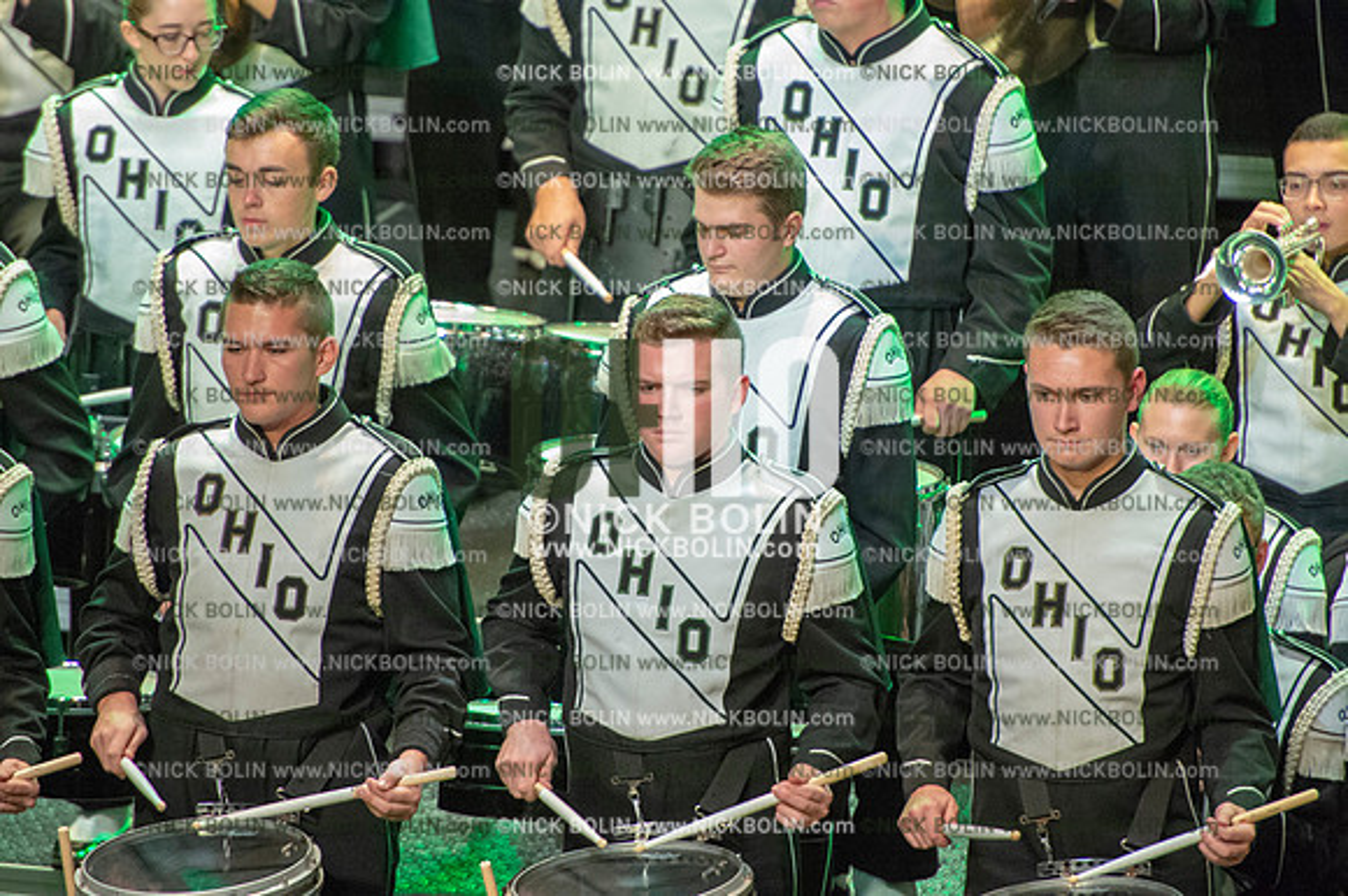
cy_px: 448
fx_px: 14969
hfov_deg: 5.2
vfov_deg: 3.4
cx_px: 674
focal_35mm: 400
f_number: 5.6
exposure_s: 1/320
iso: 8000
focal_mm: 400
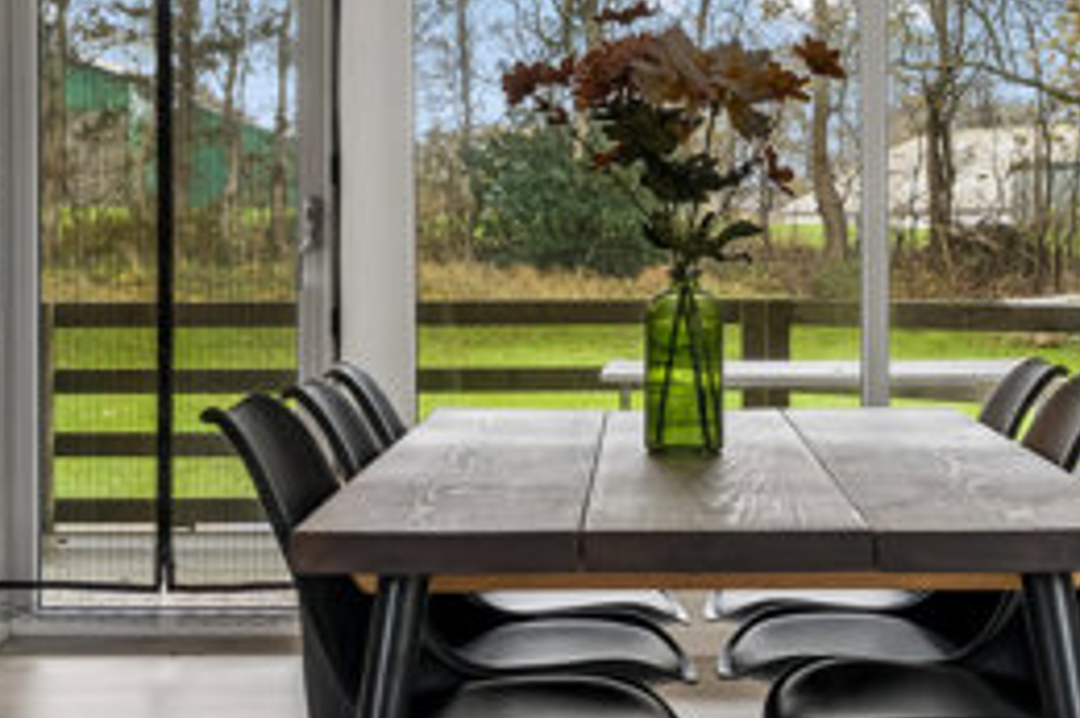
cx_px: 702
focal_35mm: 83
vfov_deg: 16.4
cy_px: 317
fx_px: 2488
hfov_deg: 24.4
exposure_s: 1/6
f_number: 8
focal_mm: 18
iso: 200
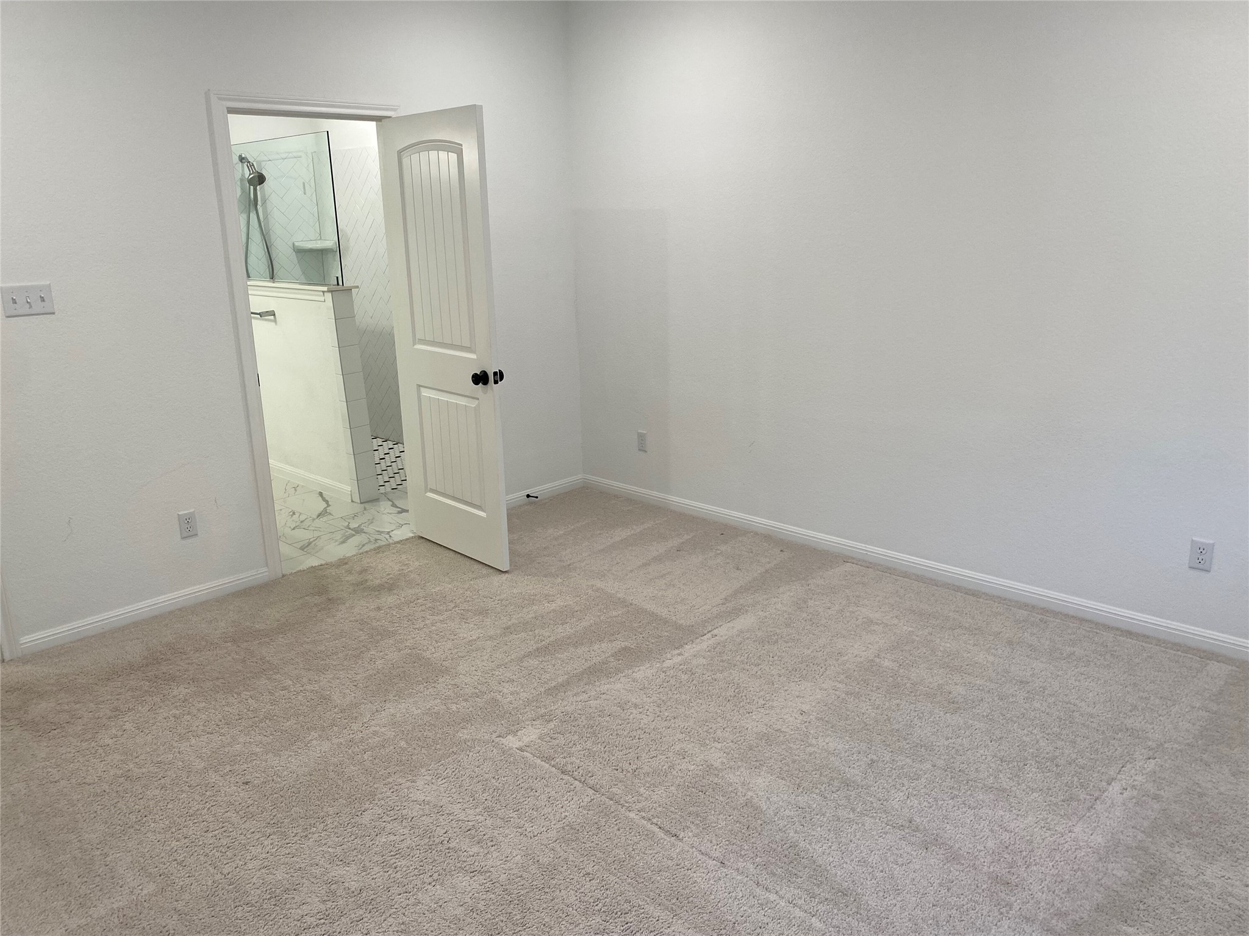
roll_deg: +1.1
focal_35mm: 26
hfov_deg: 67.3
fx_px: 938
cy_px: 468
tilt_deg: -15.1
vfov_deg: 53.1
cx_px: 624
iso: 100
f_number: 1.8
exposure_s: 1/120
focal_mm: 4.25
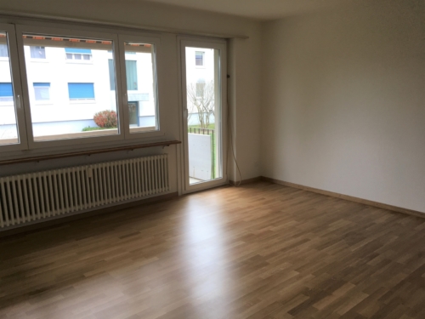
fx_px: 356
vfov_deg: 48.2
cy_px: 160
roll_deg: +0.6
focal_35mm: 29
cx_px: 212
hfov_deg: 61.7
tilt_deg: -10.9
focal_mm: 4.15
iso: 32
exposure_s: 1/100
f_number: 2.2
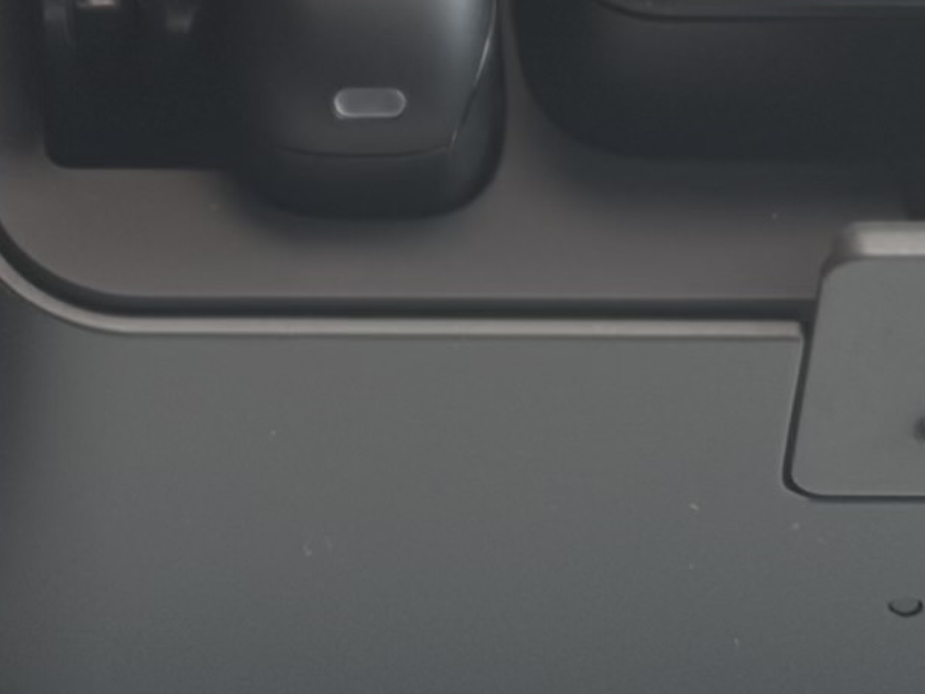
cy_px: -1415
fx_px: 9219
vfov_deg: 4.2
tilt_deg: -42.3
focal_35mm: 345
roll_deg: +0.1
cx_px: -479
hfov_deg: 5.7
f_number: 1.6
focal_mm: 5.96
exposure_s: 1/118
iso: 25
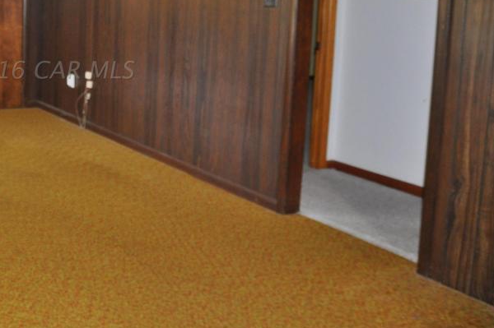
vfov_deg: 25.5
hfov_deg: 35.7
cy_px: 70
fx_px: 713
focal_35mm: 52
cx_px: 40
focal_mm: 18
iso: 800
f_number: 3.5
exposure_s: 1/60
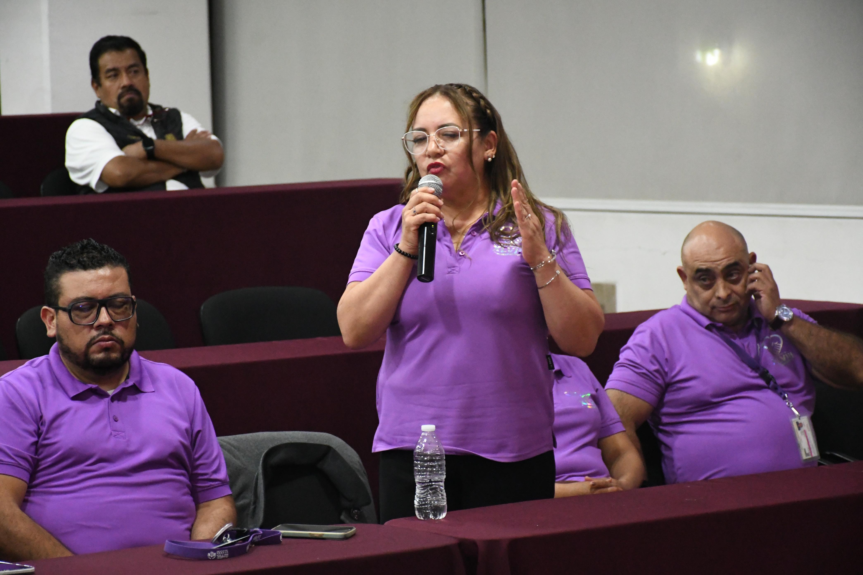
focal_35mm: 142
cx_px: 432
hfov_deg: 14.4
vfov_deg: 9.7
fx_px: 3404
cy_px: 288
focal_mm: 95
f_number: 5.3
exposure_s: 1/100
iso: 8000
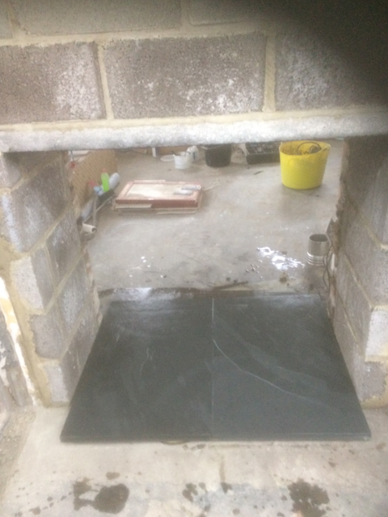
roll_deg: +0.4
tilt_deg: -30.9
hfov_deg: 46.8
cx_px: 200
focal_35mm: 30
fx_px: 448
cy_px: 265
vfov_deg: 60.0
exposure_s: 1/20
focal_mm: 4.15
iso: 250
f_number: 2.2
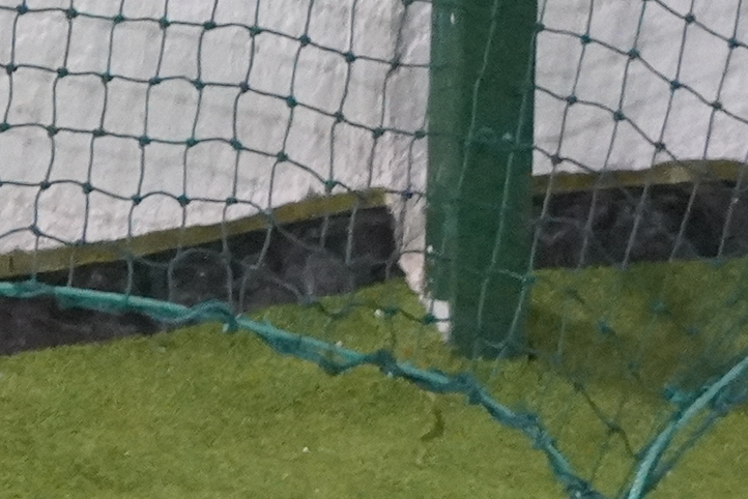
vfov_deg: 1.7
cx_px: -1163
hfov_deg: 2.5
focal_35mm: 828
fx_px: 17210
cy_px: -472
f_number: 5.6
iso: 6400
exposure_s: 1/125
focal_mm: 94
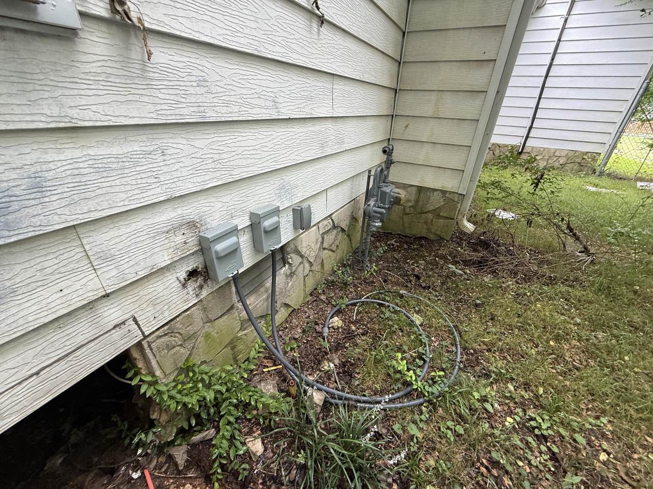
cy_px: 244
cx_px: 326
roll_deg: -0.8
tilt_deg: -27.0
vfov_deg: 85.7
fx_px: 264
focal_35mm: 14
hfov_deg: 102.1
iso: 125
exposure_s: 1/99
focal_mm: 2.22
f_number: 2.2
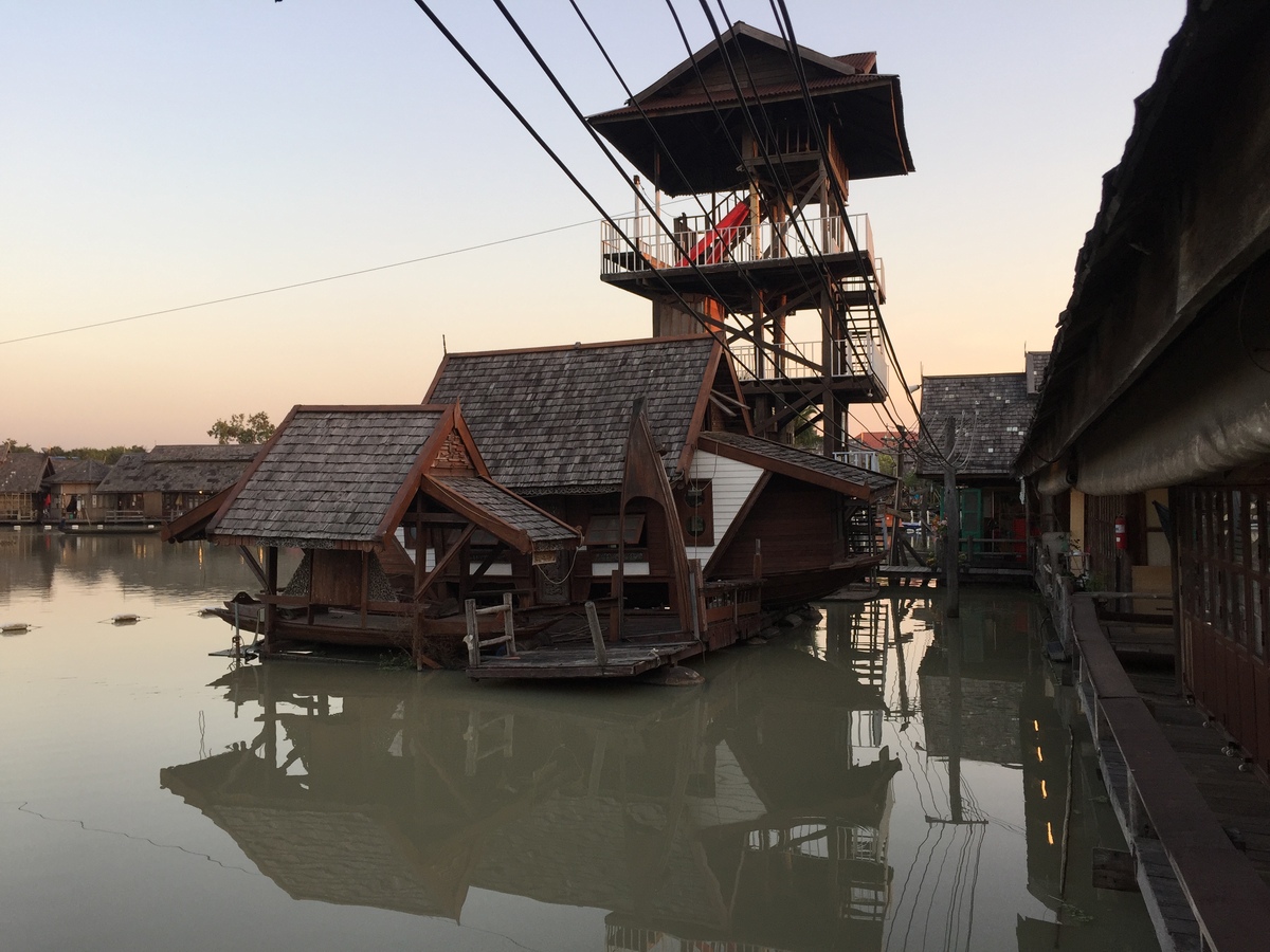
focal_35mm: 29
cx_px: 635
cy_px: 476
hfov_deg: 61.7
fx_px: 1064
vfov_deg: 48.2
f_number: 2.2
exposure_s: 1/158
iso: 32
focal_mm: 4.15
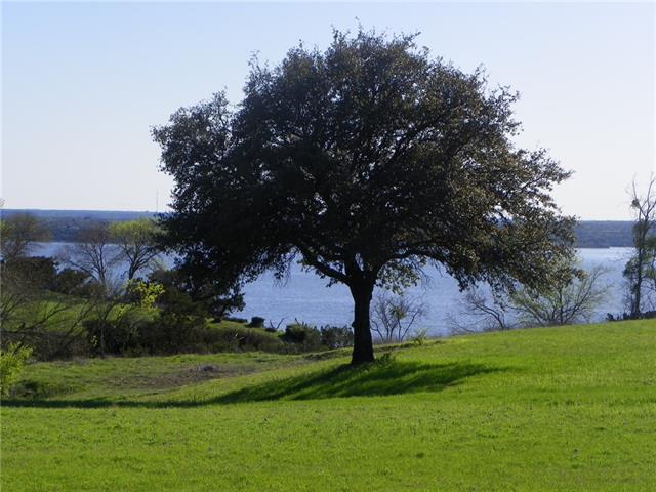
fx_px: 1990
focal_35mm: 105
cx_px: 328
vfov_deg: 14.1
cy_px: 246
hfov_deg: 18.7
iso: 64
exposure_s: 1/500
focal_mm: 18.8
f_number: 5
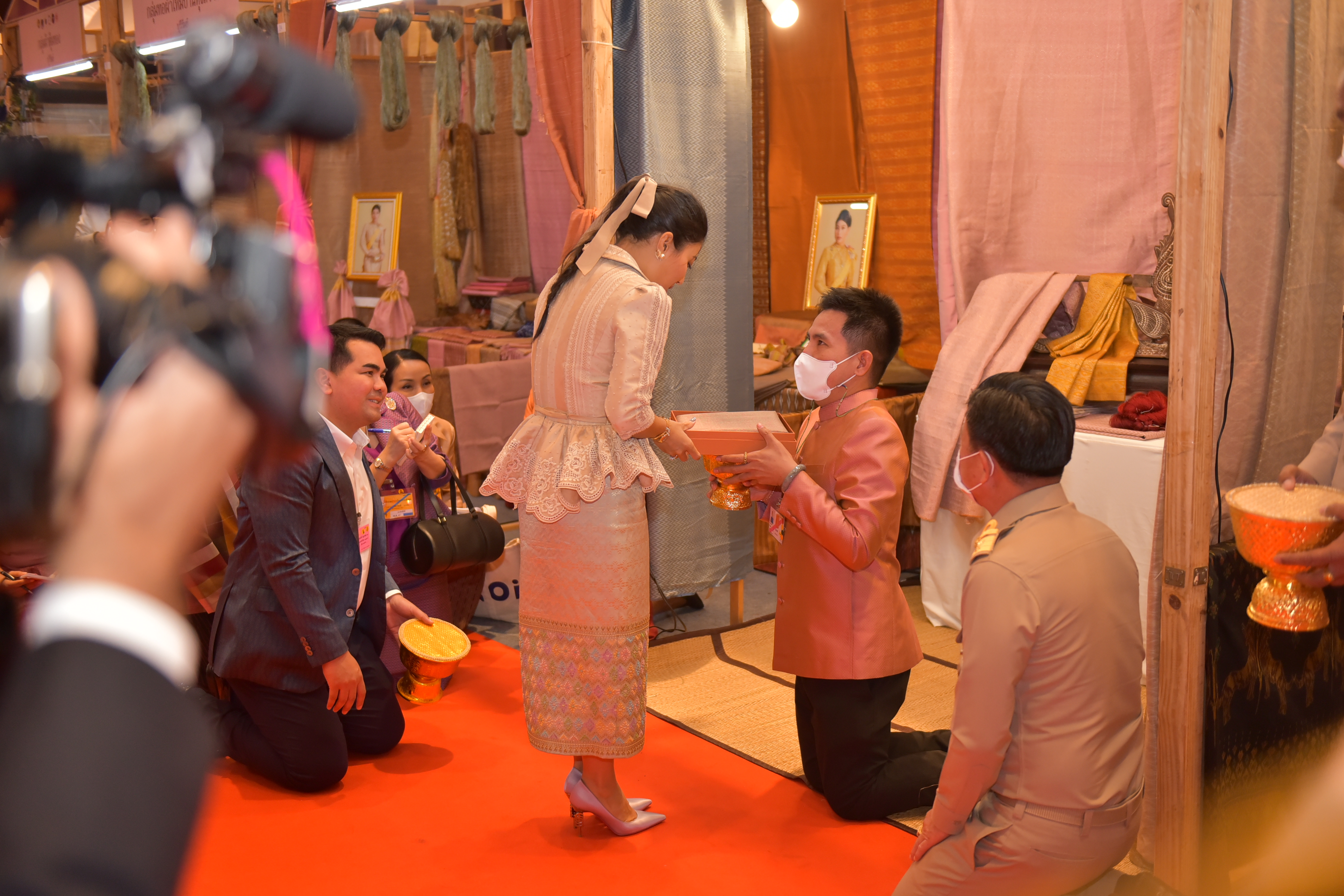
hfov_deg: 48.5
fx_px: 1493
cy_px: 448
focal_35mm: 40
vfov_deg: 33.4
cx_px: 672
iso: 1600
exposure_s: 1/350
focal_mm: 40
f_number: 2.8
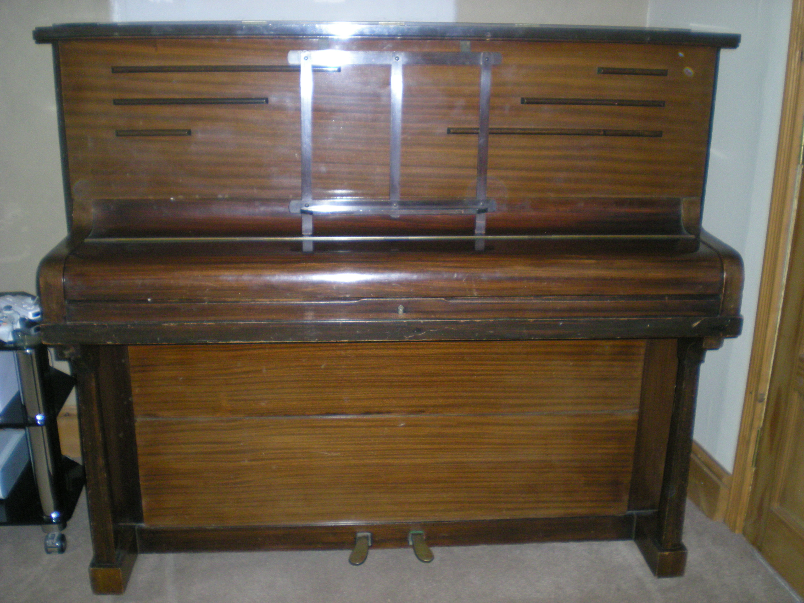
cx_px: 402
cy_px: 302
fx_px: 883
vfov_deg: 37.7
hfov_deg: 49.0
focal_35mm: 38
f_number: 3.1
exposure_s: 1/60
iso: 303
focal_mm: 6.3
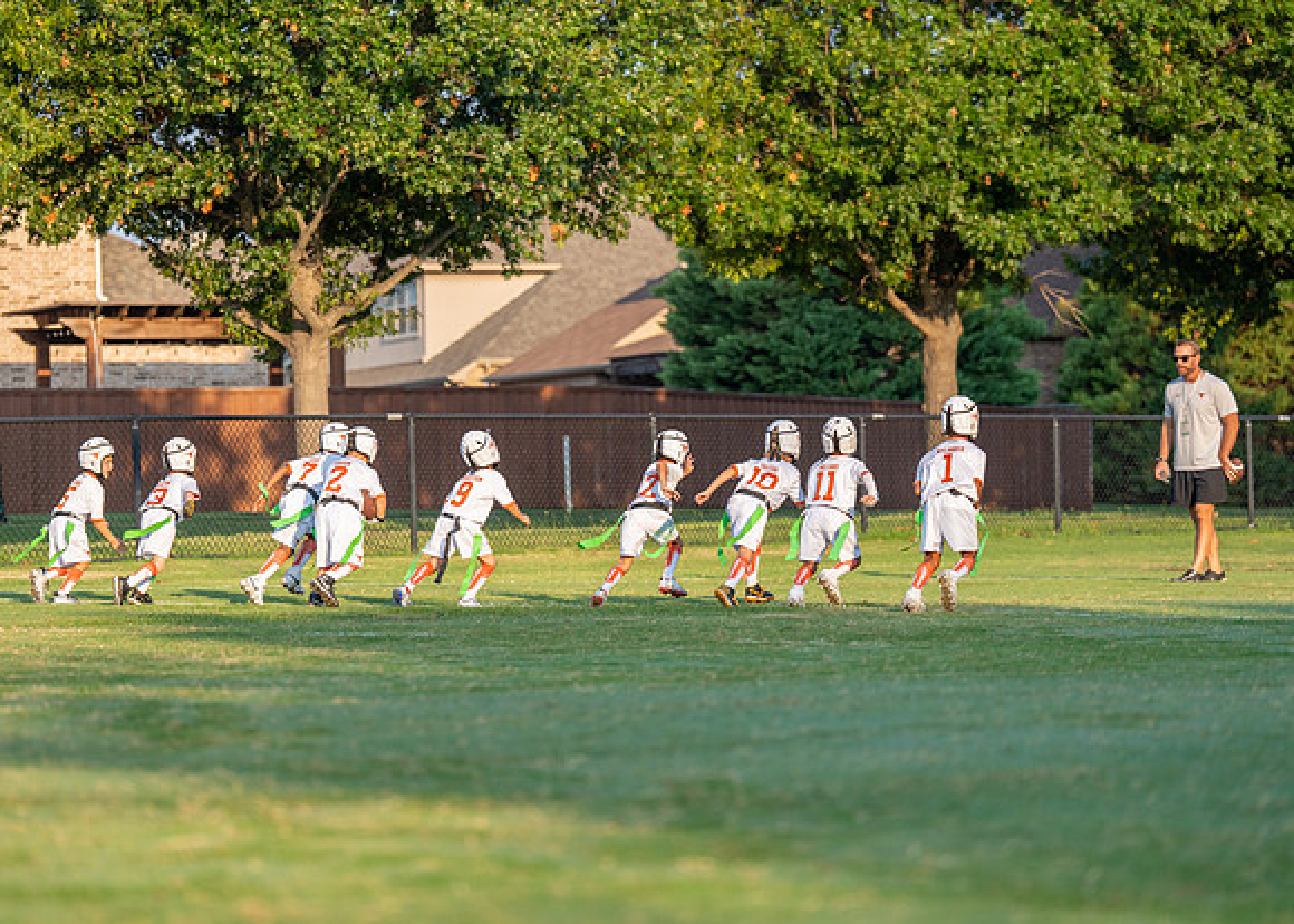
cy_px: 468
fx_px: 5066
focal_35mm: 138
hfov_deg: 14.6
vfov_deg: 10.4
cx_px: 591
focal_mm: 125
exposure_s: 1/2000
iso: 200
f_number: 2.8
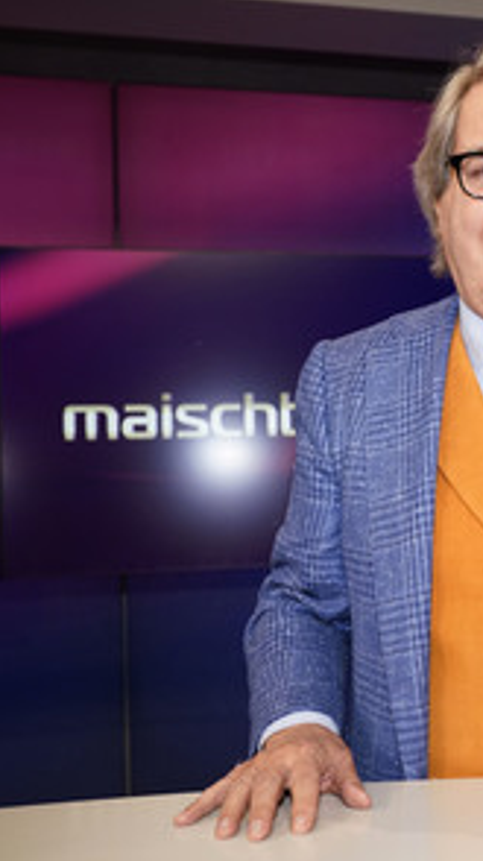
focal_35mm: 45
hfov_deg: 24.9
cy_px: 436
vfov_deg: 45.5
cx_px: 511
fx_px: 1026
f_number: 5
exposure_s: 1/125
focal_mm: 28
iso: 2000
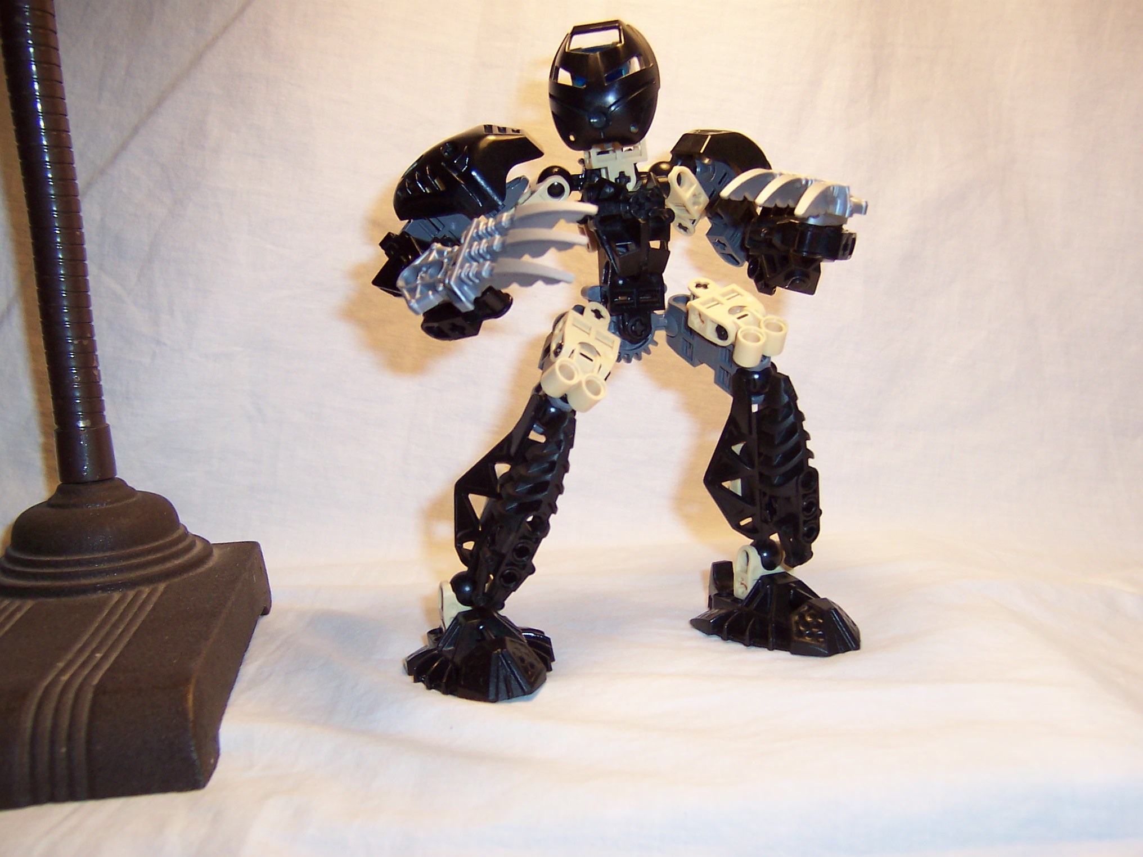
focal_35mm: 36
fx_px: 1189
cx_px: 572
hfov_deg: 51.4
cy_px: 428
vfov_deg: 39.7
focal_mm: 5.6
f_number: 2.8
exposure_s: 1/60
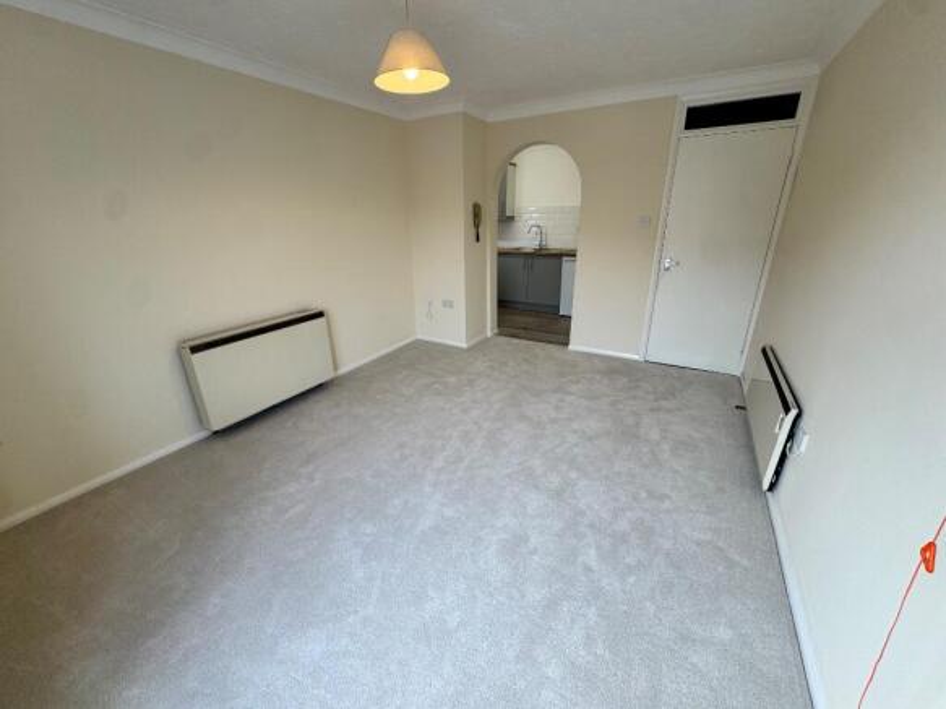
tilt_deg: -20.4
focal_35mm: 14
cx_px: 473
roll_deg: +1.3
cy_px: 354
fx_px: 383
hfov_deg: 102.1
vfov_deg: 85.7
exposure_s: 1/100
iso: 40
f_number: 2.2
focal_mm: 2.22
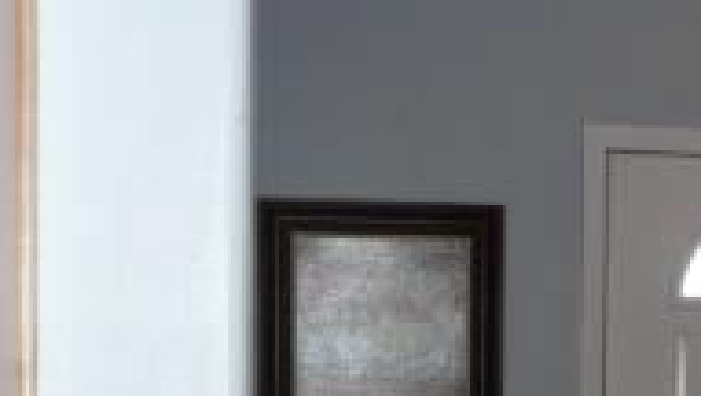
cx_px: 837
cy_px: 499
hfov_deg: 19.7
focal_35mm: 102
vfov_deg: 11.6
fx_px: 1898
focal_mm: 4.7
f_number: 3.3
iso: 160
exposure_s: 1/30
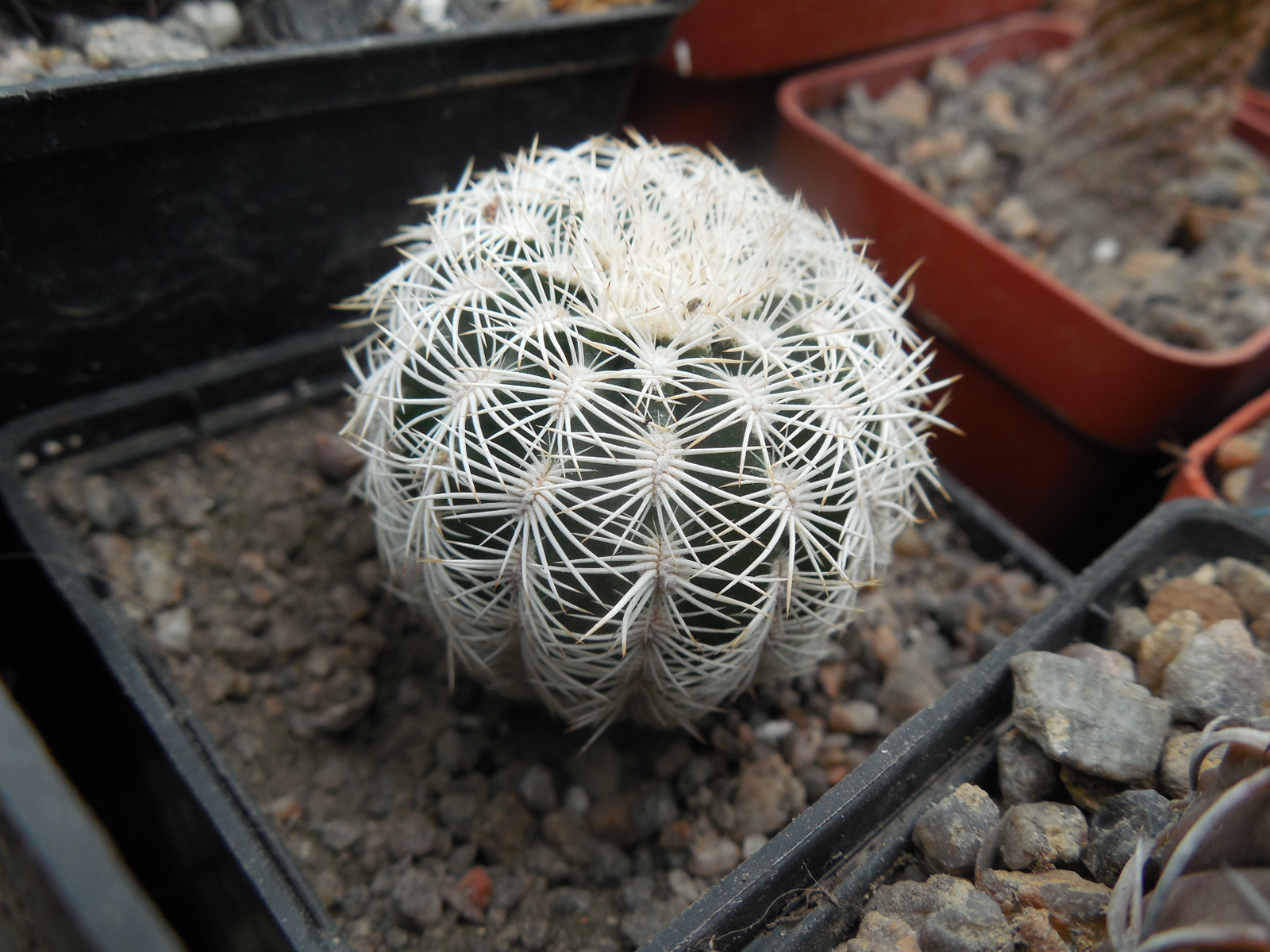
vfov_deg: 45.4
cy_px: 476
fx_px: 1137
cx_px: 635
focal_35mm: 31
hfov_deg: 58.4
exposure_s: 1/100
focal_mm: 5.6
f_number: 3.6
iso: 125
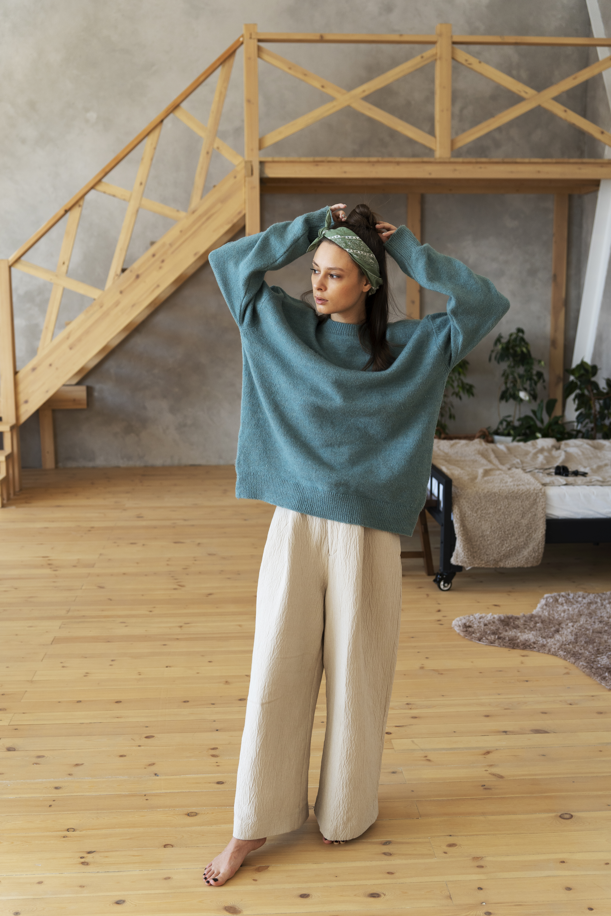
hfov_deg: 34.8
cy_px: 458
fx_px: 975
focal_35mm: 38
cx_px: 306
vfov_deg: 50.3
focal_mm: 38.3
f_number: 3.5
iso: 500
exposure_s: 1/200
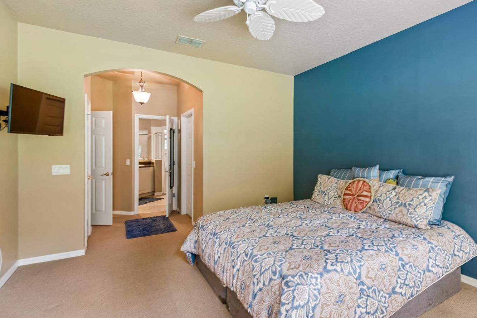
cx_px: 278
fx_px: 238
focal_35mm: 18
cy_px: 162
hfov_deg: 89.2
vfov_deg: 67.4
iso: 100
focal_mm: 10
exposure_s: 1/2.5
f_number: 7.1
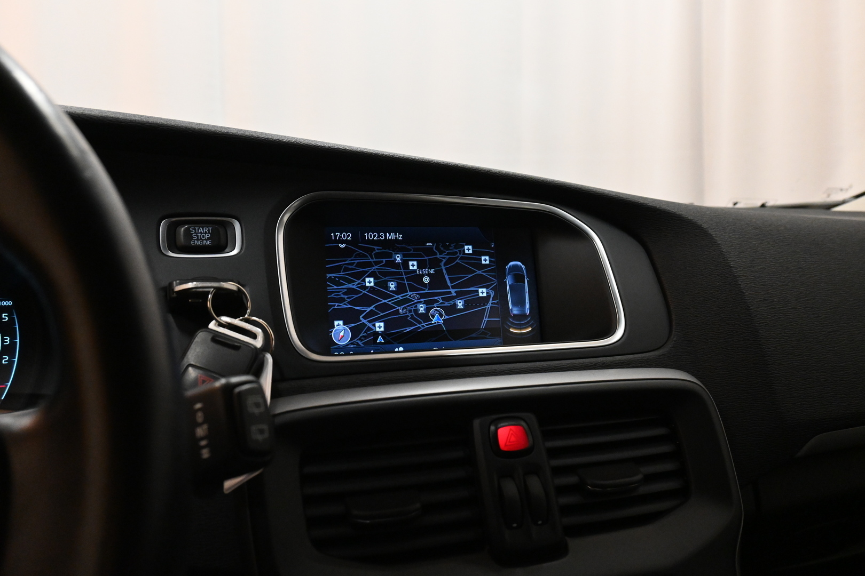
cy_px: 288
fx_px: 703
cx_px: 432
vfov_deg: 44.6
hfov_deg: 63.2
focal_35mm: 29
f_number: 5
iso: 4000
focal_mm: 19.5
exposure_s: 1/200
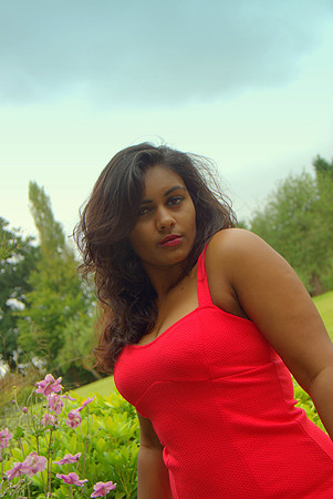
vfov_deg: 33.4
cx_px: 166
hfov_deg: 22.7
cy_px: 250
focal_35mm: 60
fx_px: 831
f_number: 5.6
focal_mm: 40
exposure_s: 1/160
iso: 100
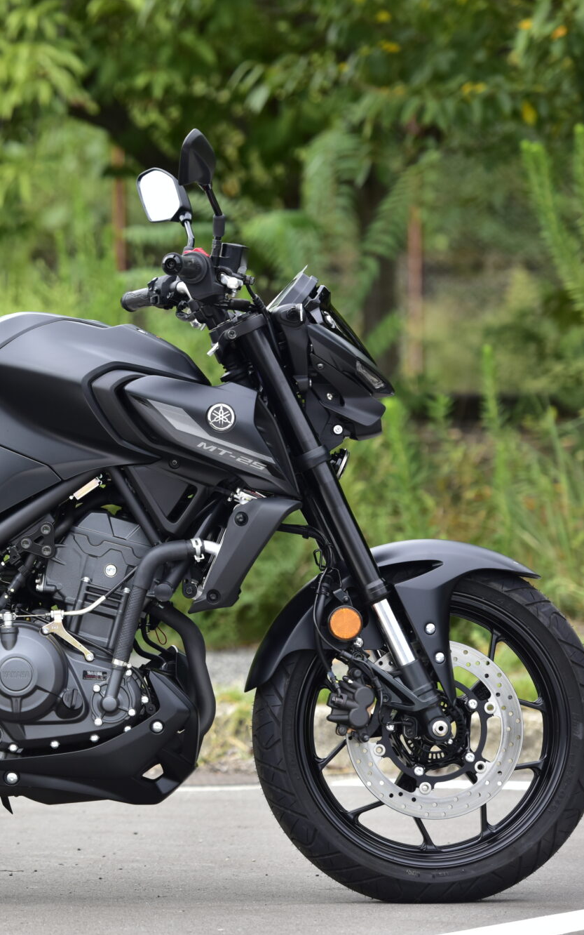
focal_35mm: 199
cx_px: -18
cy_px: 468
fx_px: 5065
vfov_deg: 10.5
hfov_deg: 6.6
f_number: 4
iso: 250
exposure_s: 1/1000
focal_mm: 130
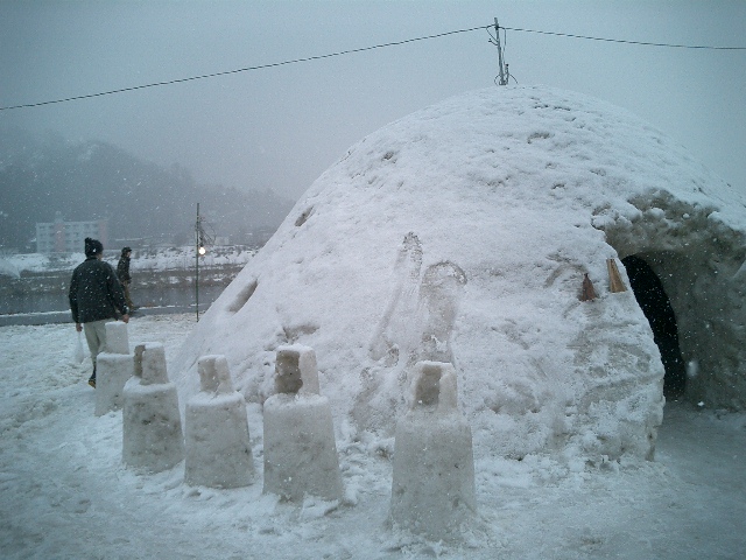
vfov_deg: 40.7
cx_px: 373
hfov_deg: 52.6
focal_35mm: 35
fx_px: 754
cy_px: 280
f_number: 4.2
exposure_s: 1/800
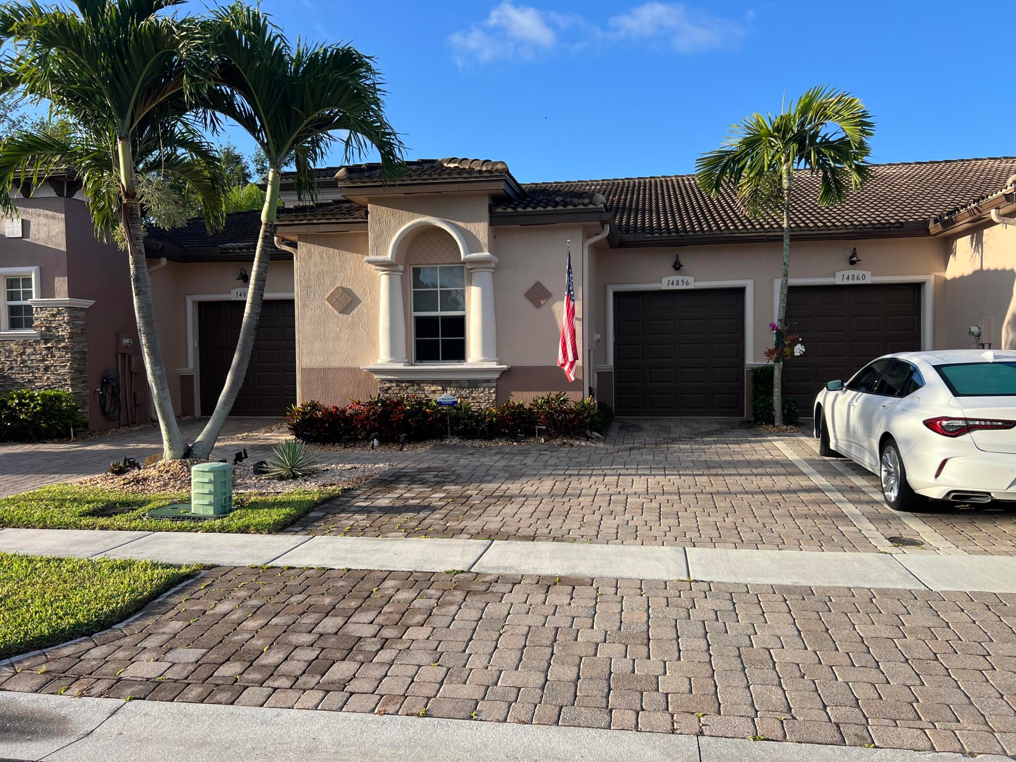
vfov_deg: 53.1
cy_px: 381
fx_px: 763
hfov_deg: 67.3
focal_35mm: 26
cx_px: 508
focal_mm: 5.7
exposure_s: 1/1621
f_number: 1.5
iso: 50
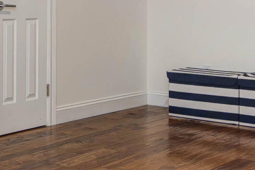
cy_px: -9
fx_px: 638
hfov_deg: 22.3
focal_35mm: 90
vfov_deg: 14.9
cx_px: 53
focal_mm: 16
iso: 100
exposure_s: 1/3.33
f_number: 6.7
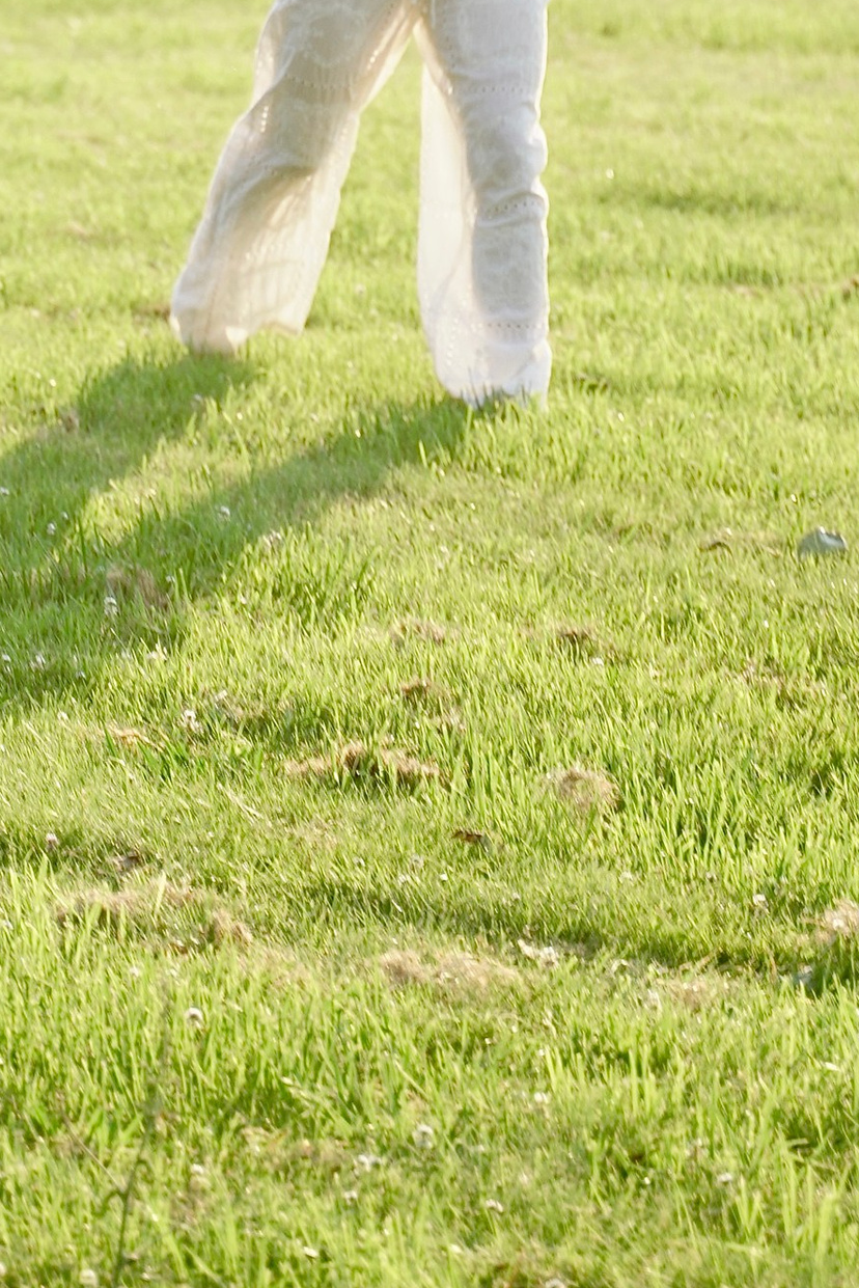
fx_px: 8298
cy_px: -656
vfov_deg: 8.7
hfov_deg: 5.9
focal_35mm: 232
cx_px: -91
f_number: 2.8
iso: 100
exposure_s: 1/250
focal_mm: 75
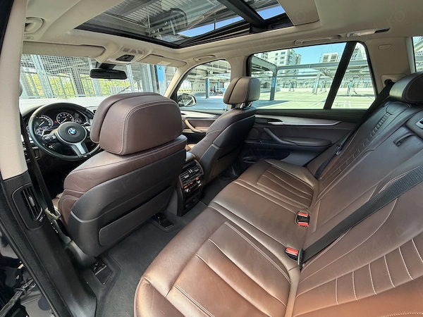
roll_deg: +0.9
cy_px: 158
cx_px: 212
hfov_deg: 102.1
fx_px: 171
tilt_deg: -22.0
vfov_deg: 85.7
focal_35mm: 14
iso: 250
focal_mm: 2.22
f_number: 2.2
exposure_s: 1/121
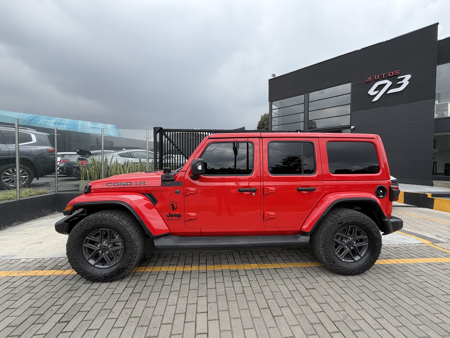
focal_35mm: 14
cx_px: 225
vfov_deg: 85.7
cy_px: 169
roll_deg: -1.0
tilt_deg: -1.3
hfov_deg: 102.1
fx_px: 182
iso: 40
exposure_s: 1/686
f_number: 2.2
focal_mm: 2.22
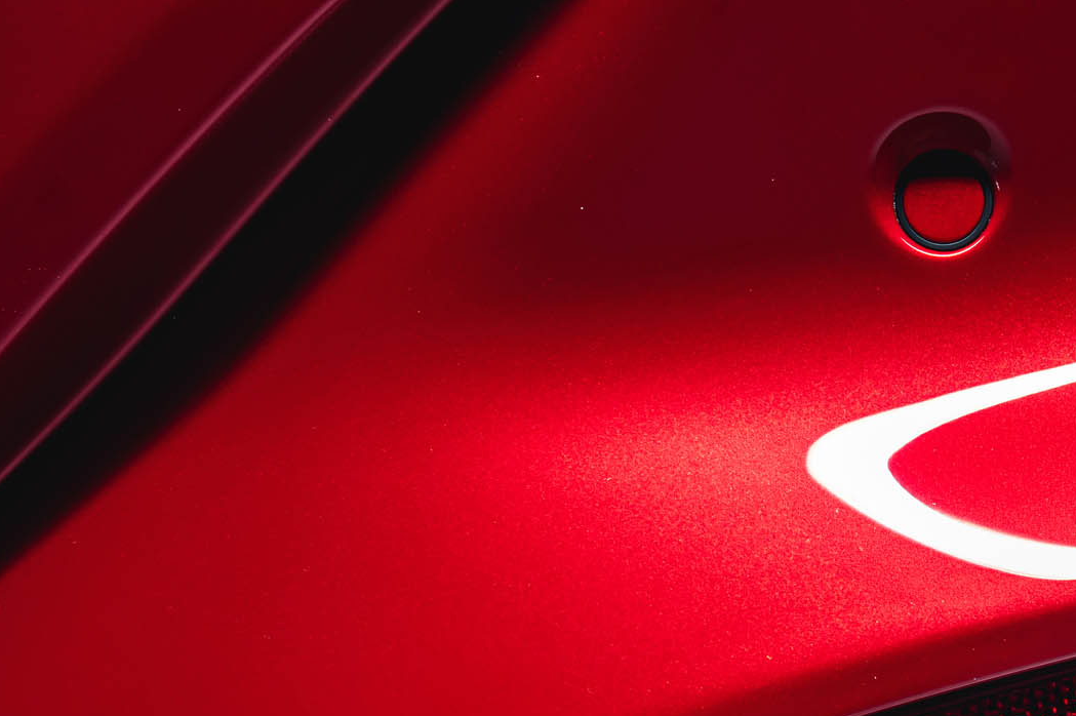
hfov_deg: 15.5
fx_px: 3883
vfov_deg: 10.2
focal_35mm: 130
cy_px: 1082
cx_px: 1015
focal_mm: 42
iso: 200
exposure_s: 1
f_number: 9
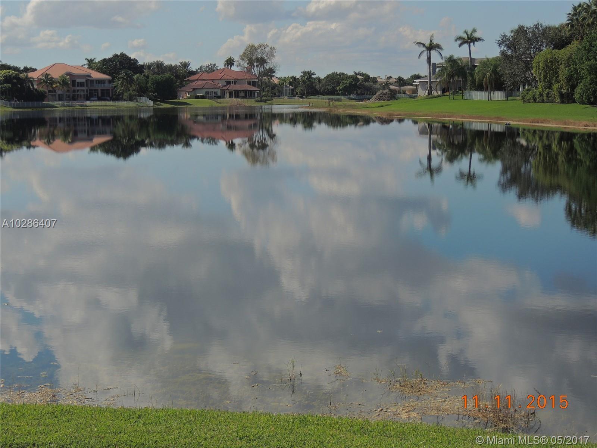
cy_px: 224
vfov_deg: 21.0
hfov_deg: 27.8
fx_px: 1207
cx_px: 298
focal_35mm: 70
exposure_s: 1/1600
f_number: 3.9
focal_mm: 12.4
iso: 100
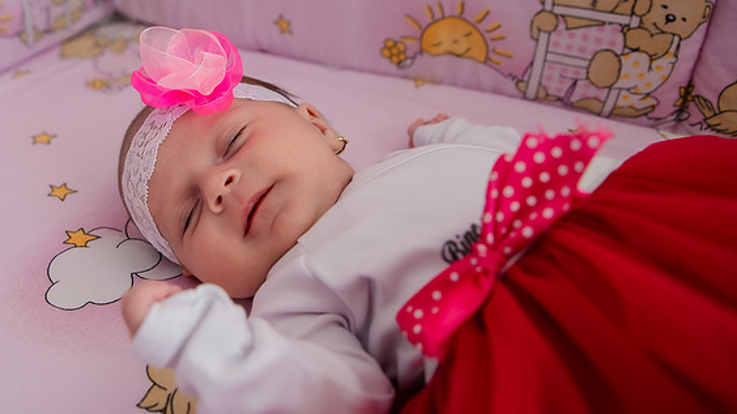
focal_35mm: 35
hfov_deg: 55.4
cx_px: 241
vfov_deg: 33.4
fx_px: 684
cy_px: 142
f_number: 3.5
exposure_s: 1/250
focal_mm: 24
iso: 500
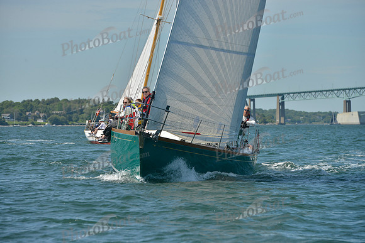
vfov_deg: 6.9
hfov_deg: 10.3
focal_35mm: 200
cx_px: 182
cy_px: 122
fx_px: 2028
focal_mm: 200
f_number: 8
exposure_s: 1/1250
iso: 280
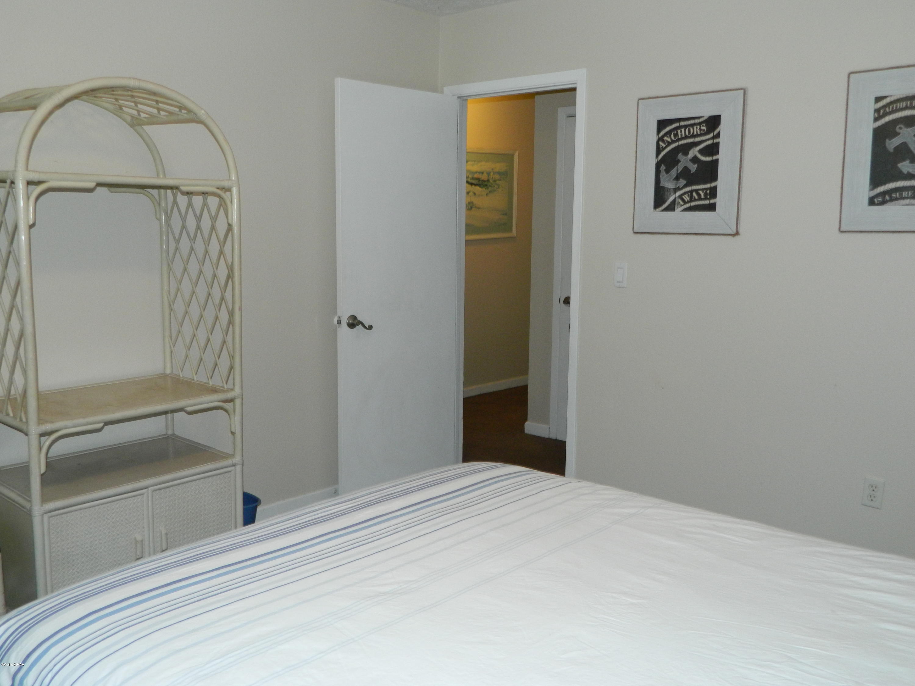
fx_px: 819
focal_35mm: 31
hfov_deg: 58.4
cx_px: 458
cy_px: 343
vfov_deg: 45.4
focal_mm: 5.6
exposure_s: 1/30
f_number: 3.2
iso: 200
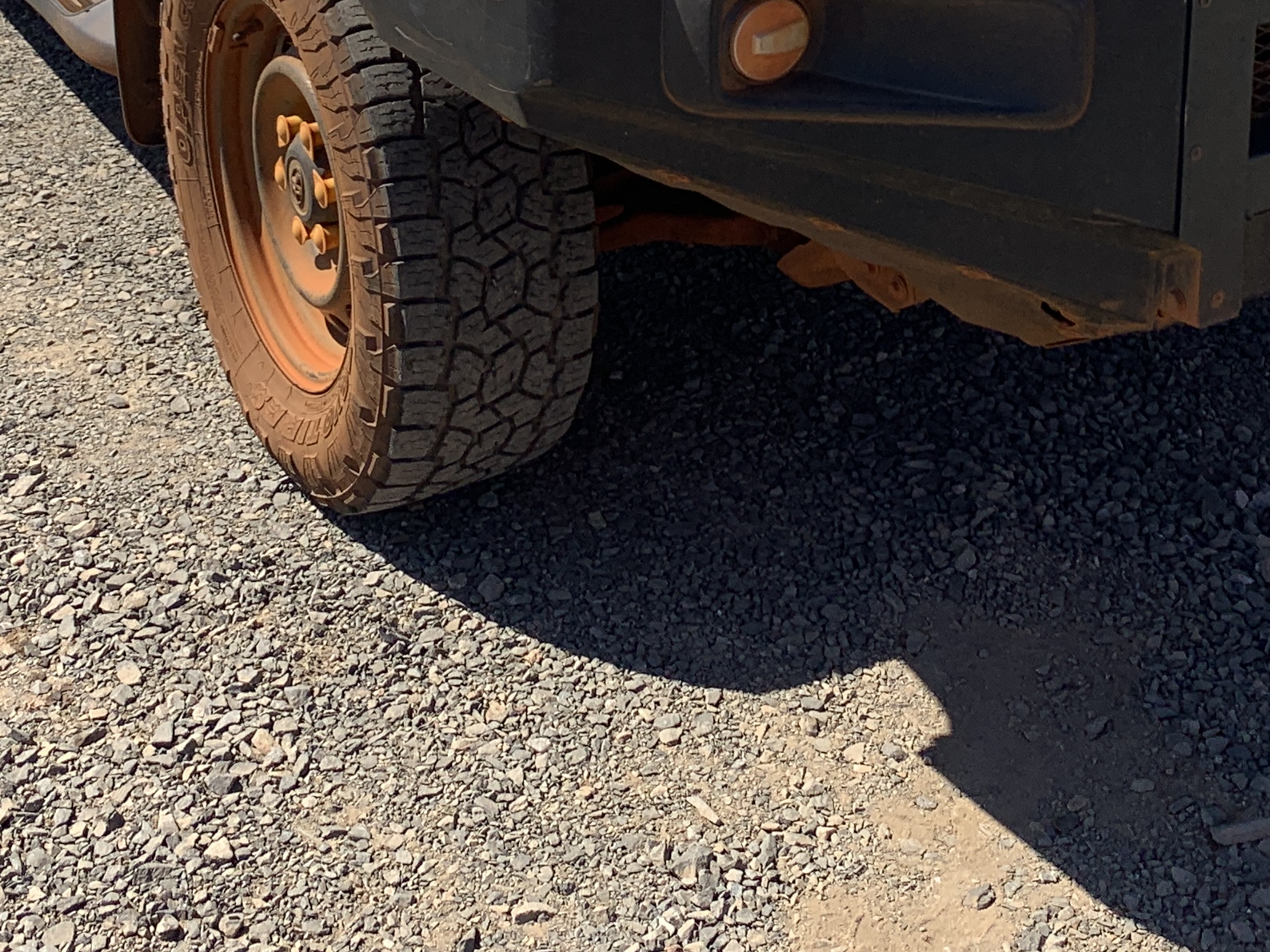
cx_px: 915
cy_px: -212
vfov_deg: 20.7
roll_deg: -0.8
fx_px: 2421
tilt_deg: -14.9
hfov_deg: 29.0
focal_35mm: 66
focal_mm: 4.25
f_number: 1.8
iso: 25
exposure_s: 1/2994
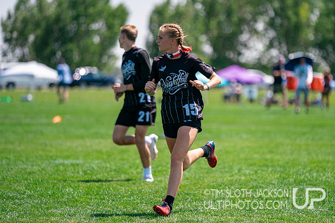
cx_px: 201
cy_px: 107
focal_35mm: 240
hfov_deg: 8.6
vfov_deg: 5.7
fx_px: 2235
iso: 640
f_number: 2.8
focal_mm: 200
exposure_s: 1/10000
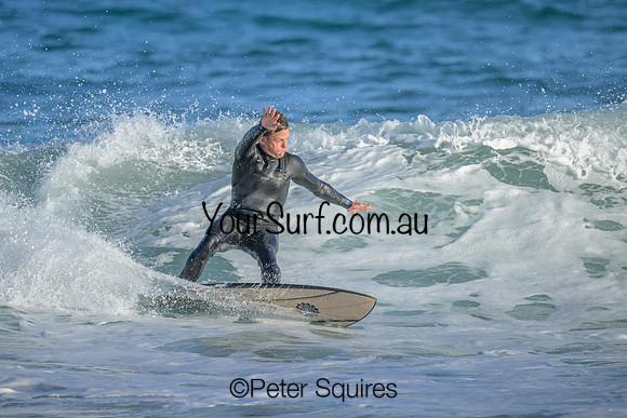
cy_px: 153
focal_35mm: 1013
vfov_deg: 1.4
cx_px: 234
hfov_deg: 2.0
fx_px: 17650
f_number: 6.3
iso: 360
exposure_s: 1/2000
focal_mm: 800
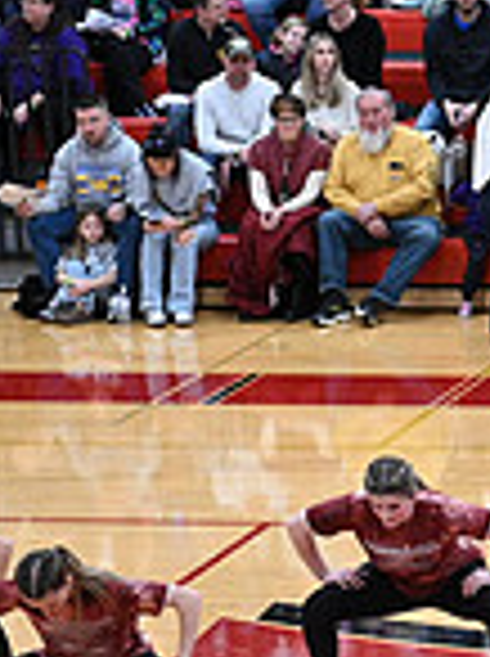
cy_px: 569
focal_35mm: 268
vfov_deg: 7.4
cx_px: 1250
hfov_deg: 5.3
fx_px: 5073
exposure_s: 1/400
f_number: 2.8
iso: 4000
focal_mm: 70
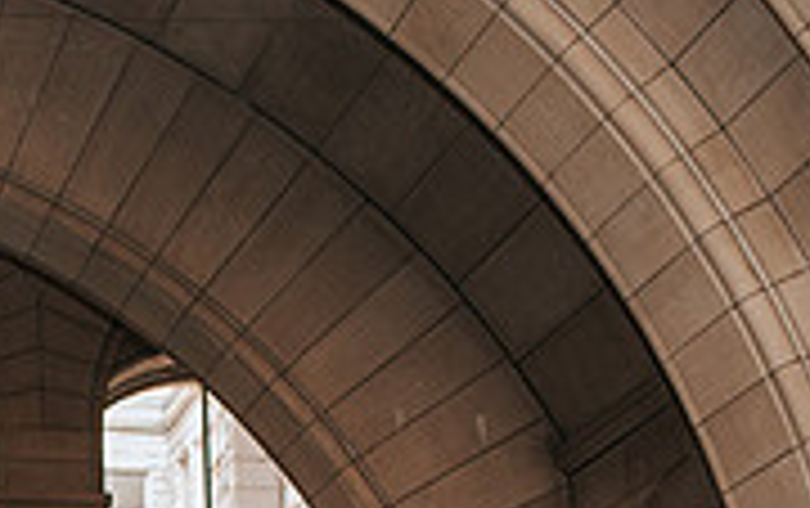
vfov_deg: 10.6
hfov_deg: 17.0
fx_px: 2630
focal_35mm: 119
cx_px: -53
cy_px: 780
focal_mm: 35
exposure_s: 1/200
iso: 900
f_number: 3.2
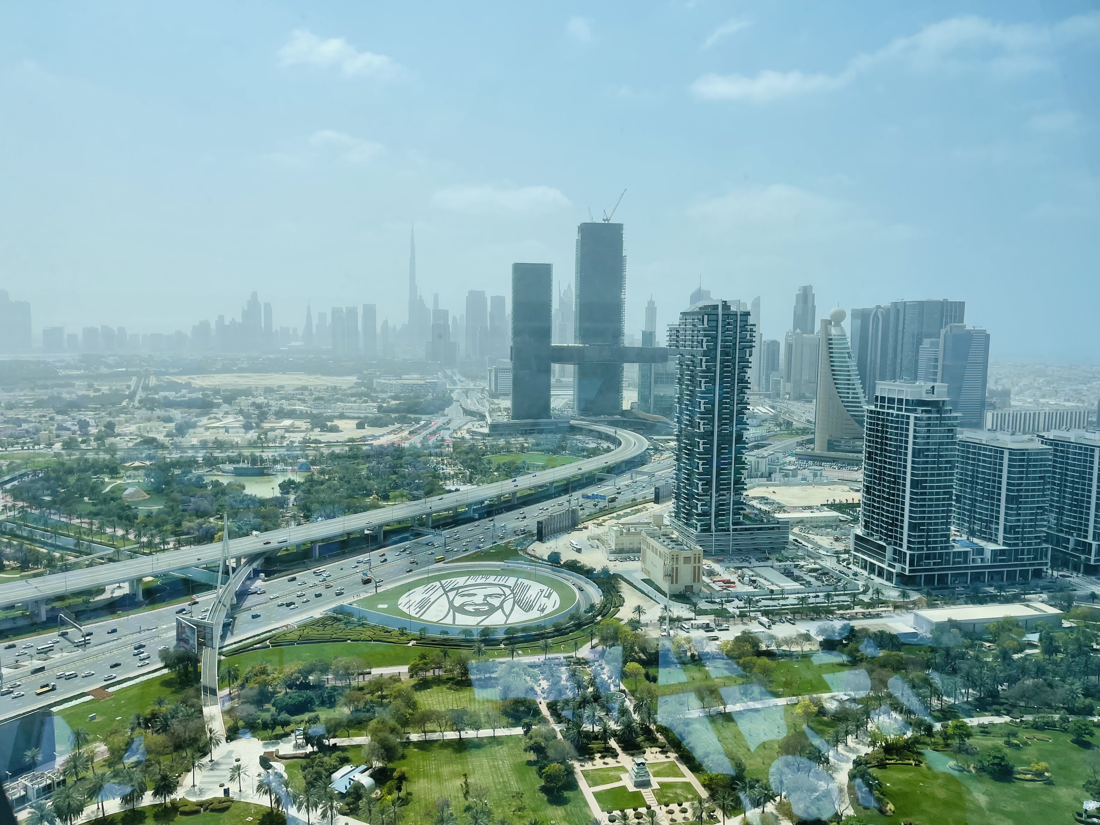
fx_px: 826
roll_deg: -1.3
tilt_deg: -7.8
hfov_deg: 67.3
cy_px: 412
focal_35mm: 26
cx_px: 550
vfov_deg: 53.1
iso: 32
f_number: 1.6
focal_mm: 5.1
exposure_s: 1/4049
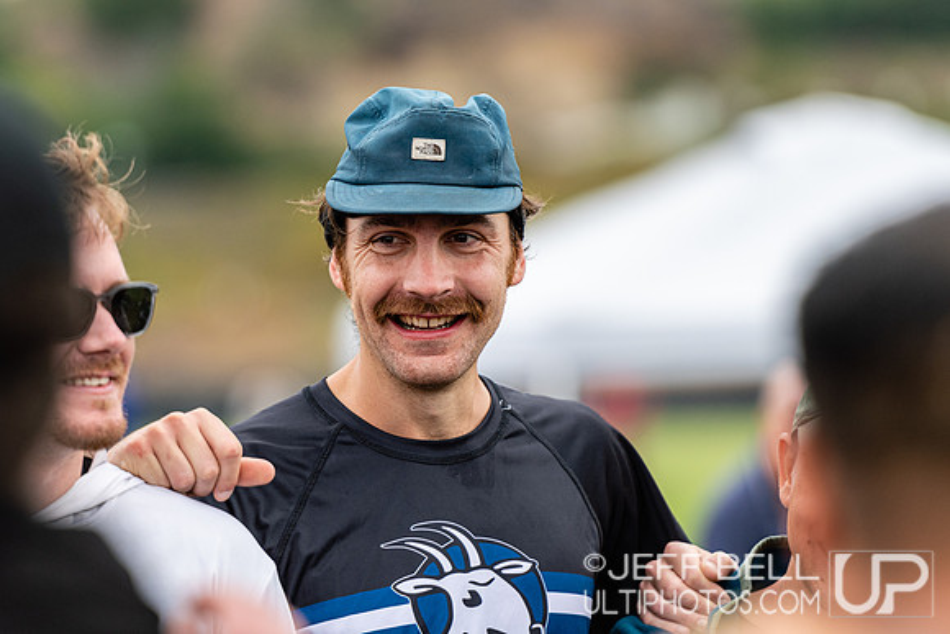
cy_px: 317
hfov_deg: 6.9
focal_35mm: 300
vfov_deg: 4.6
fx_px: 7918
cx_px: 475
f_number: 2.8
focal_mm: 200
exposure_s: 1/1000
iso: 320
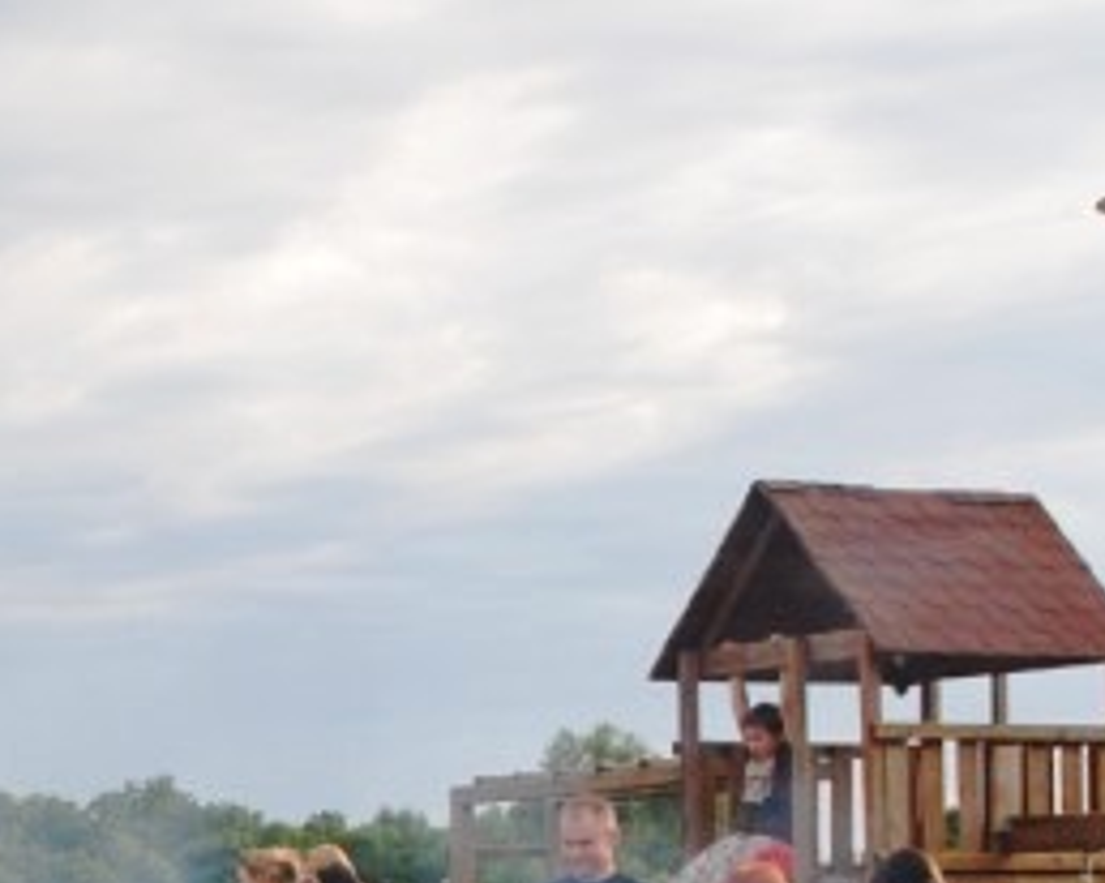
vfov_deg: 12.2
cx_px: -154
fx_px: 4020
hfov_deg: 15.2
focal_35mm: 123
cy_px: 1078
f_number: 6.3
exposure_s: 1/160
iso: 100
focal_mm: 22
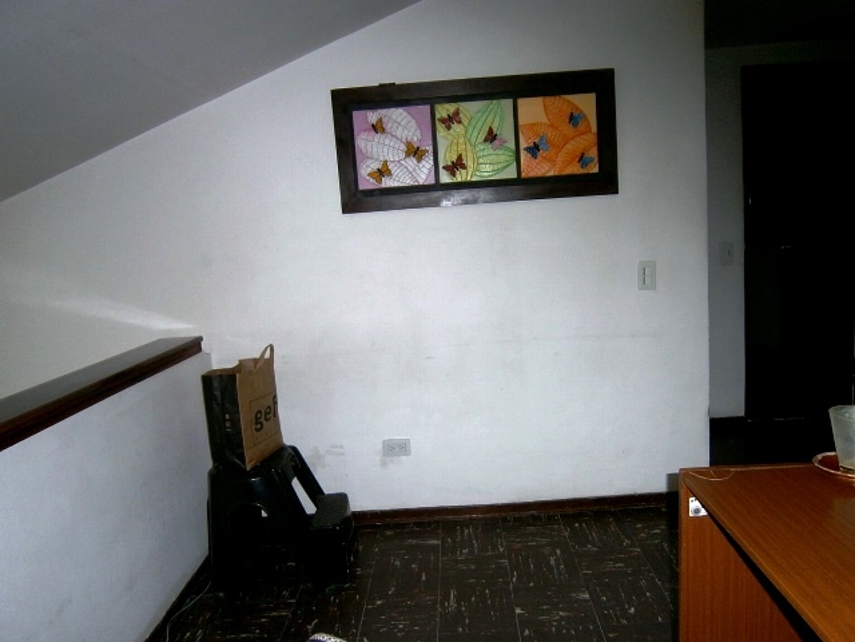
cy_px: 321
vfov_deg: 53.1
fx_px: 642
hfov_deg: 67.3
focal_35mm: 26
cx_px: 428
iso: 125
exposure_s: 1/30
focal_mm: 4.7
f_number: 2.8
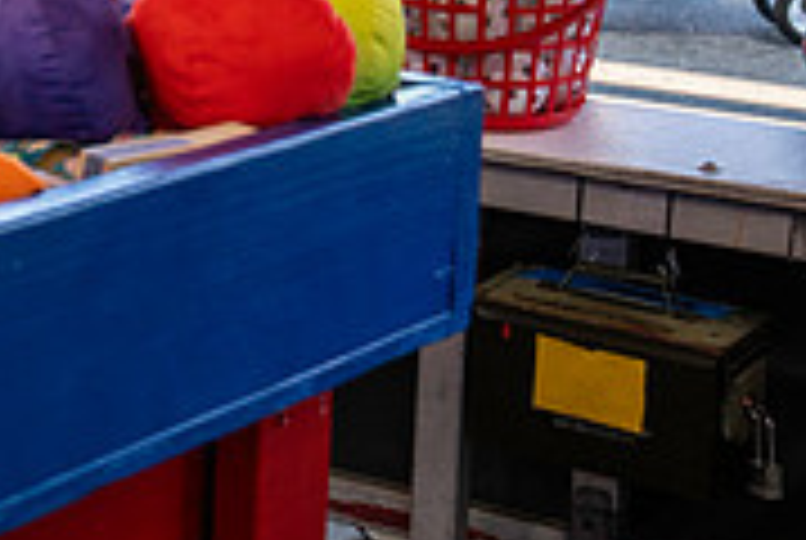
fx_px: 3050
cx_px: -284
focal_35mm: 136
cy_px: -142
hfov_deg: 14.3
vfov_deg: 9.9
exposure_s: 1/200
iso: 125
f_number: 4.5
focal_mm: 42
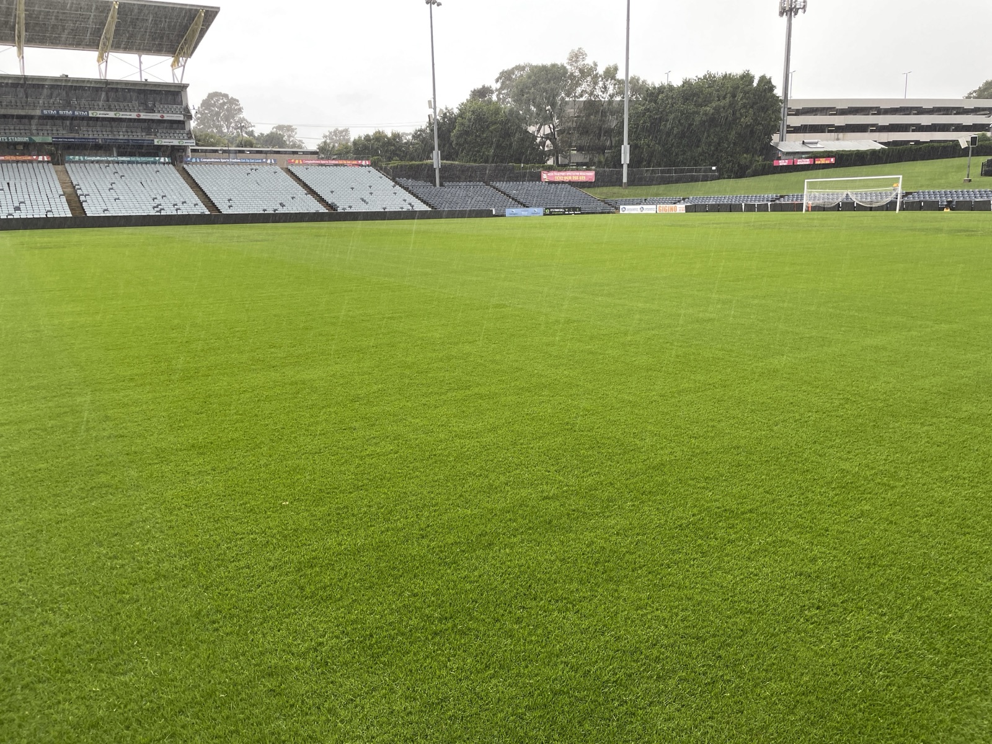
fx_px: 745
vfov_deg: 53.1
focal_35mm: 26
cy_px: 372
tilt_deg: -12.6
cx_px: 496
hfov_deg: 67.3
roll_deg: +2.2
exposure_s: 1/132
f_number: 1.6
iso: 32
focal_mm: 4.2
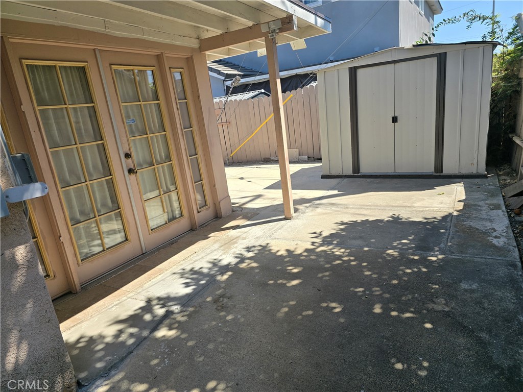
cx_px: 262
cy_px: 196
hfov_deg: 73.9
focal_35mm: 23
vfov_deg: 58.9
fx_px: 347
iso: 12
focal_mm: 6.3
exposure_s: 1/487
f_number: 1.7
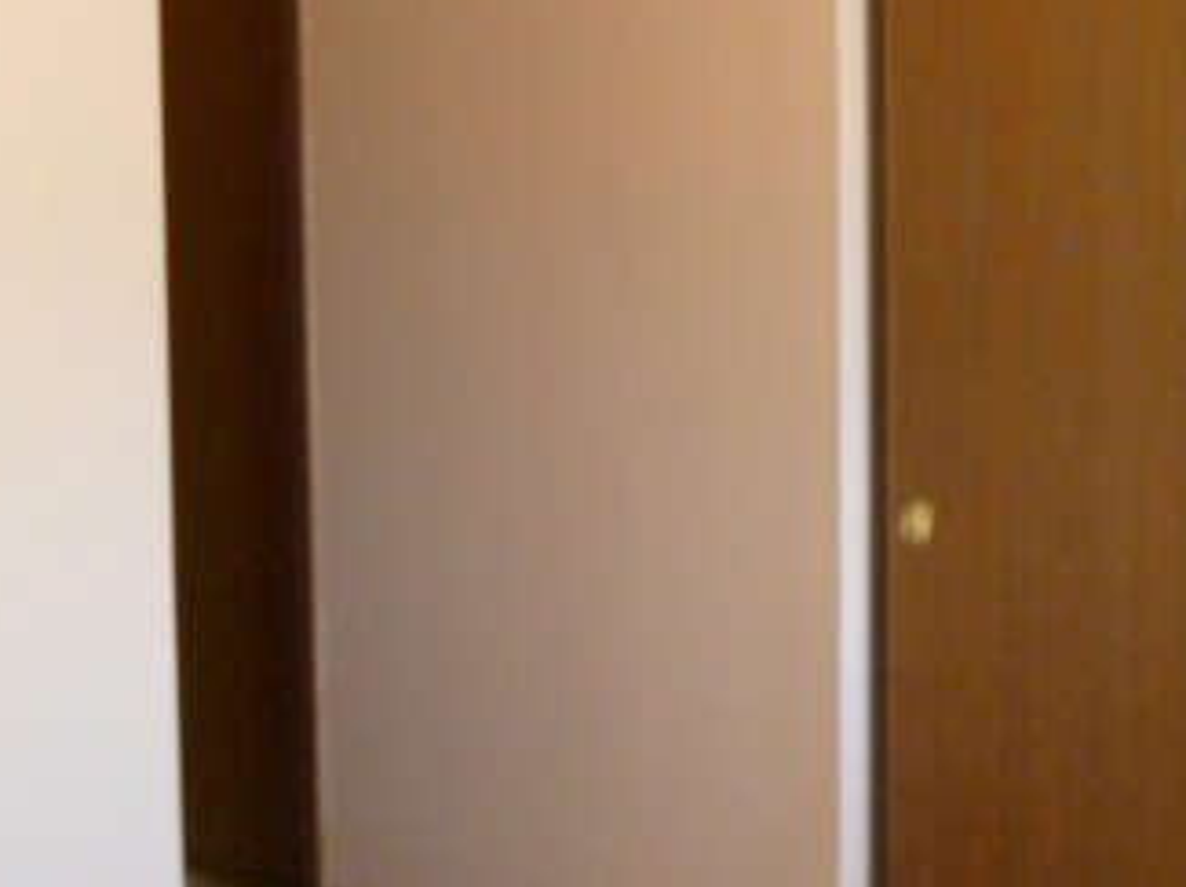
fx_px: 2361
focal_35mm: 69
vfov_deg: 21.2
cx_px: 496
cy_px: 339
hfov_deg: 28.2
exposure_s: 1/30
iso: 320
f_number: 3.5
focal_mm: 6.3
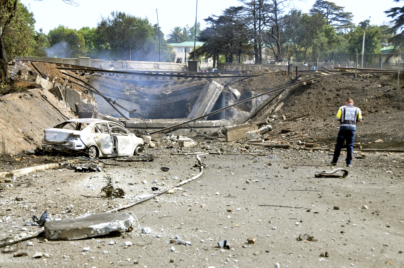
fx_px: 807
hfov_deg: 28.1
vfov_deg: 18.9
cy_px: 134
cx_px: 202
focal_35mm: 72
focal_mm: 48
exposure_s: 1/800
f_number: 7.1
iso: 720
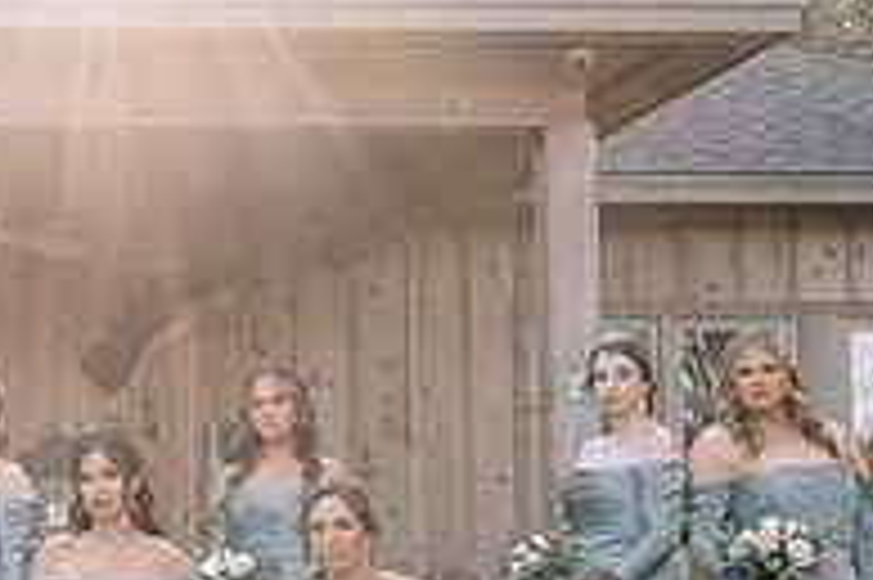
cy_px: 452
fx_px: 2786
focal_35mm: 115
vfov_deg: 11.9
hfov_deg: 16.6
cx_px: -315
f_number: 5
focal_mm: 35
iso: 400
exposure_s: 1/200
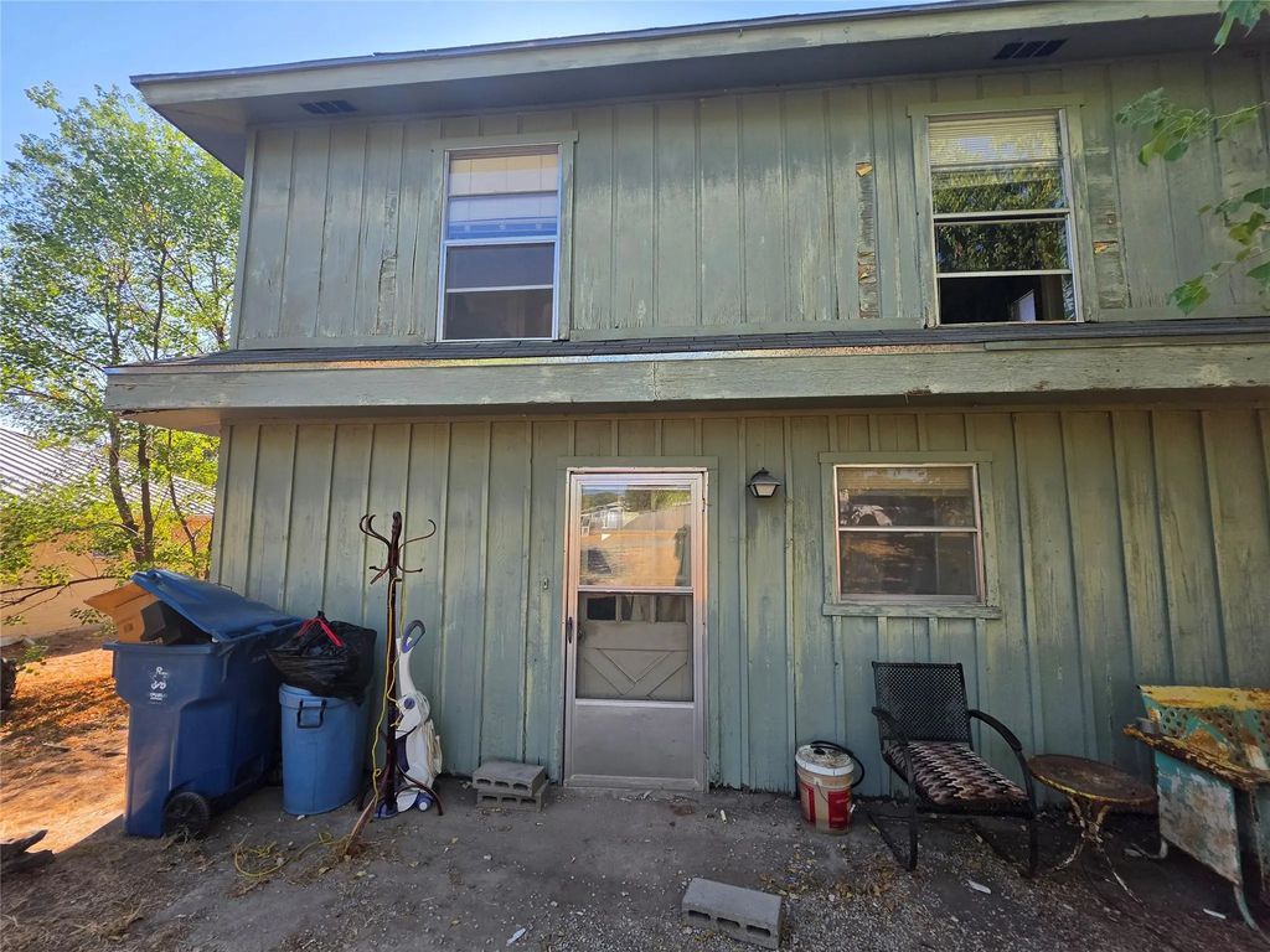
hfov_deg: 106.2
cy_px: 476
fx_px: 477
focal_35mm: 13
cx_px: 635
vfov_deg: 89.9
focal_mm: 2.2
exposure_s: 1/697
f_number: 1.9
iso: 32
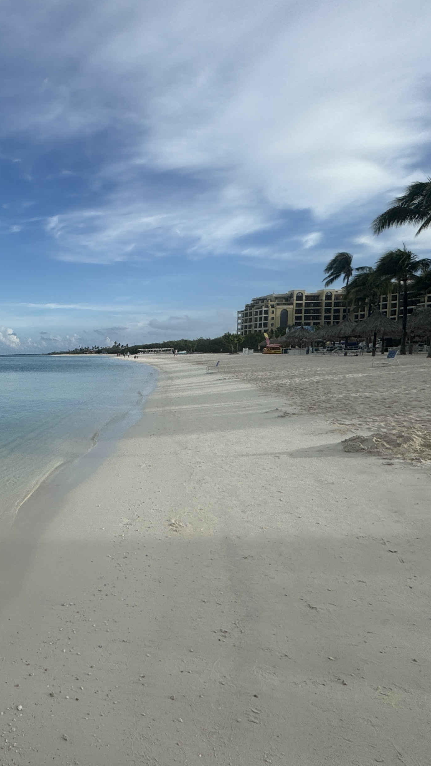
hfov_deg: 38.8
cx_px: -31
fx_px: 508
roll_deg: +0.7
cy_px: 400
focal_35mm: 25
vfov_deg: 74.0
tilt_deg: -5.7
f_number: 2.2
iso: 50
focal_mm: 2.22
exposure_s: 1/1832
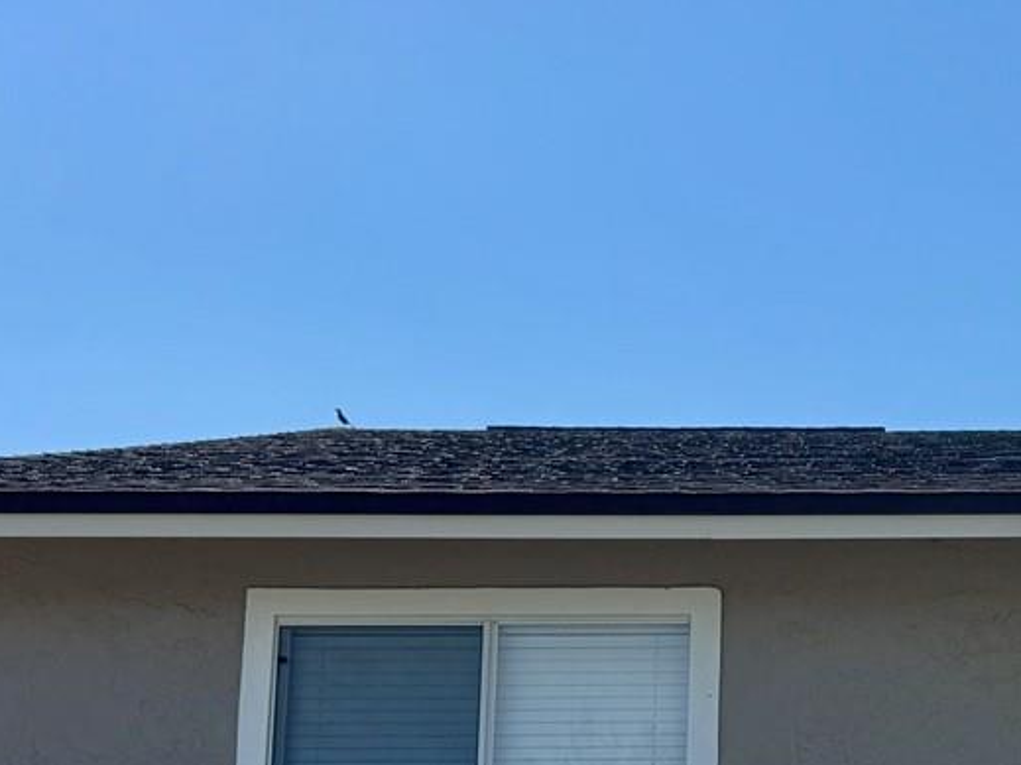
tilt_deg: +8.2
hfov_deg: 24.4
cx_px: 1153
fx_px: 2182
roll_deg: -0.9
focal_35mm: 74
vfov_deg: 19.4
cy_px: 732
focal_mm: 6.76
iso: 80
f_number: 1.78
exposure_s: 1/5814
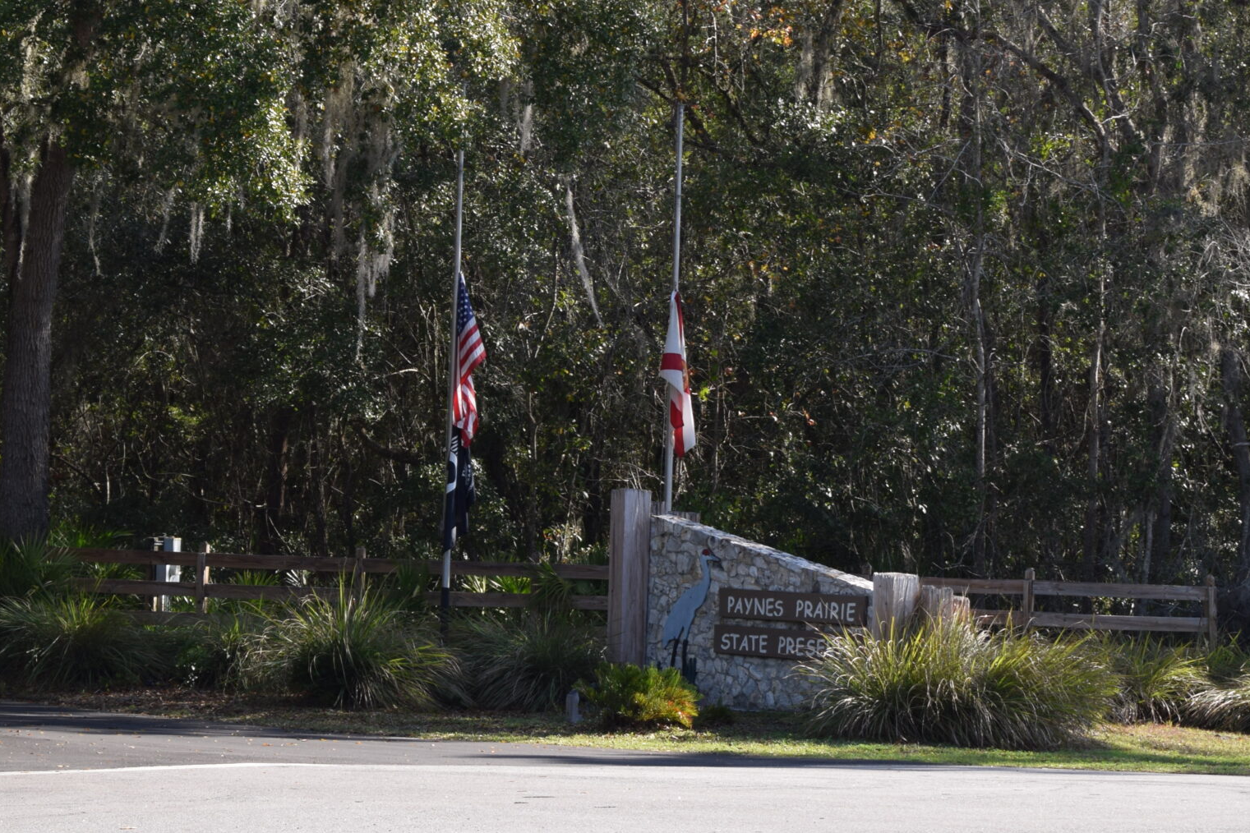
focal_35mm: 139
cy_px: 359
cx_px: 668
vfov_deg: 9.9
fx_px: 4821
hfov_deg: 14.8
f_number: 6.3
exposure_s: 1/160
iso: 100
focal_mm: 55
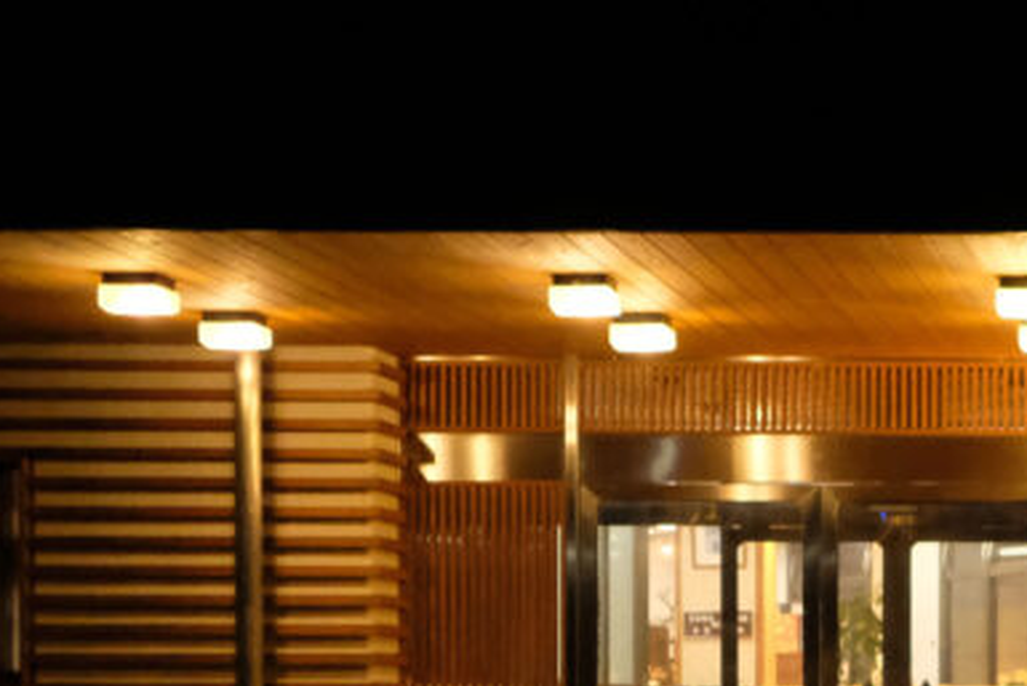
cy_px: 747
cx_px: 1366
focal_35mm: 109
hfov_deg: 17.5
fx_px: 3111
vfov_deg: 12.4
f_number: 2
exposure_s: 1/210
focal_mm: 23
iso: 6400
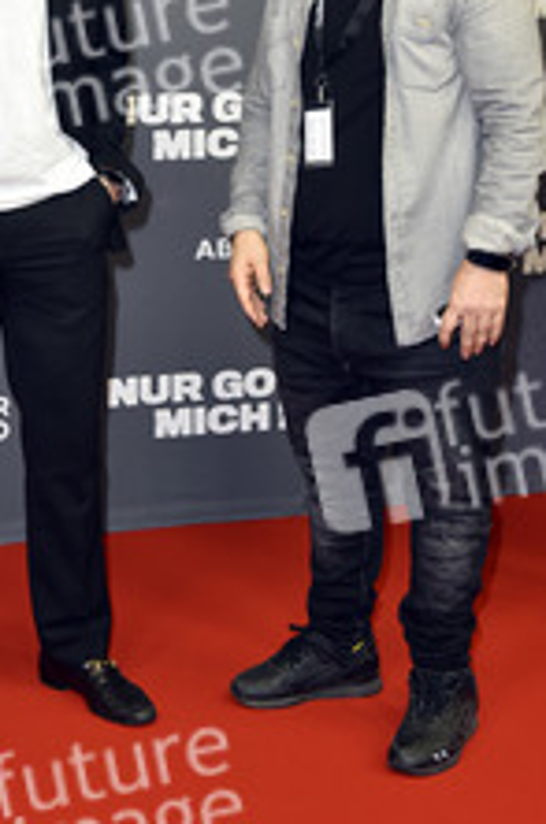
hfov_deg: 16.3
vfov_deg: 24.4
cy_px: 260
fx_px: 1897
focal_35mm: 83
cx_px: 160
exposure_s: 1/200
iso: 1000
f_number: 5.6
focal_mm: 46
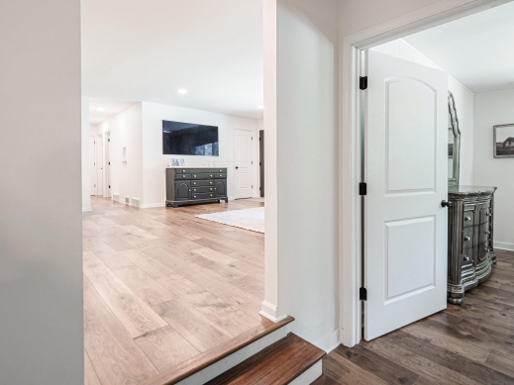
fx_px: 267
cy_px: 173
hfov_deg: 86.5
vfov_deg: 71.4
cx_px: 311
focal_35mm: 18
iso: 320
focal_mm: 7
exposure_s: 1/13
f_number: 4
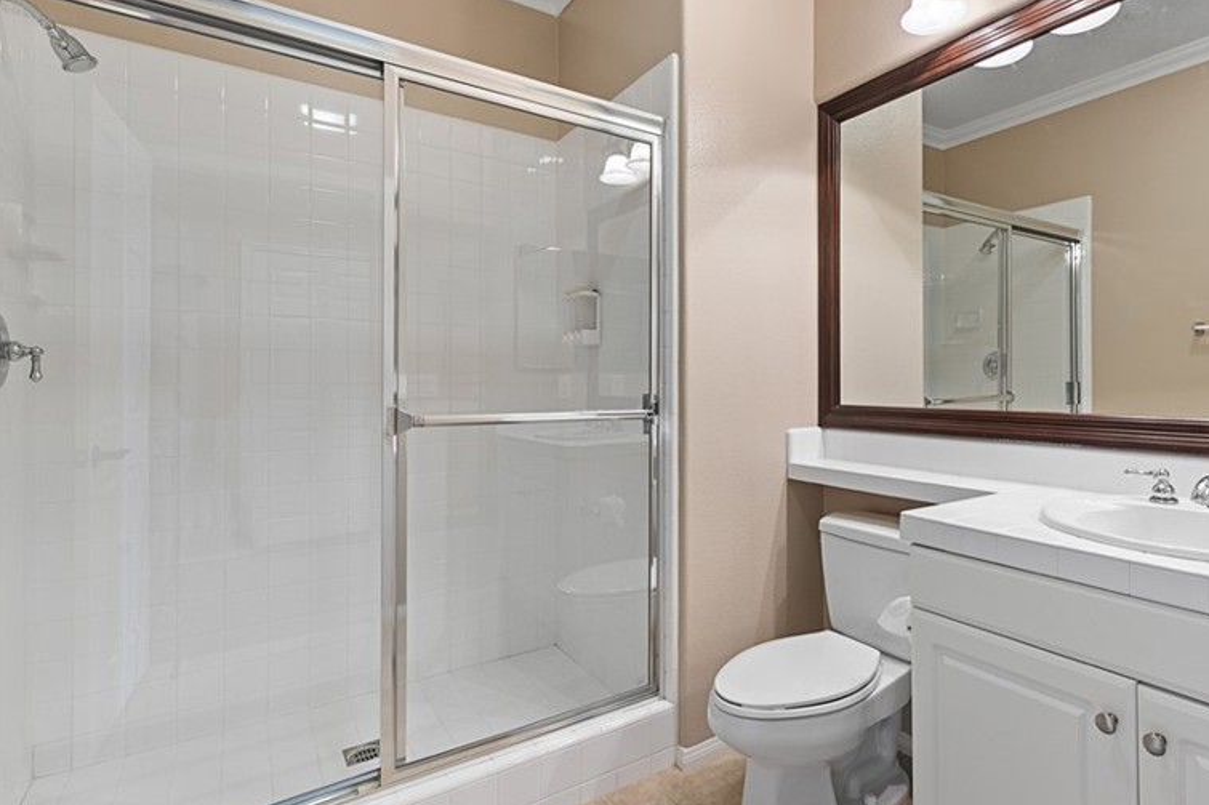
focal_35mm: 19
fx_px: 638
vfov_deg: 64.5
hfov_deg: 85.5
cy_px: 391
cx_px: 741
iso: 400
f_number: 8
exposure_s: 1/2
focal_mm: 14
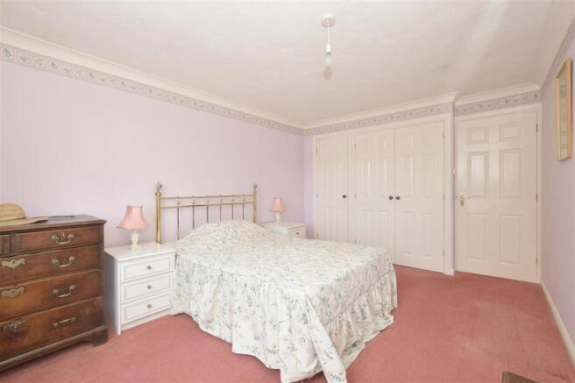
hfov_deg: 100.4
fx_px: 240
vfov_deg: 77.3
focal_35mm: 15
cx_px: 288
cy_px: 192
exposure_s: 1/10
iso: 500
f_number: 9
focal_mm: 10
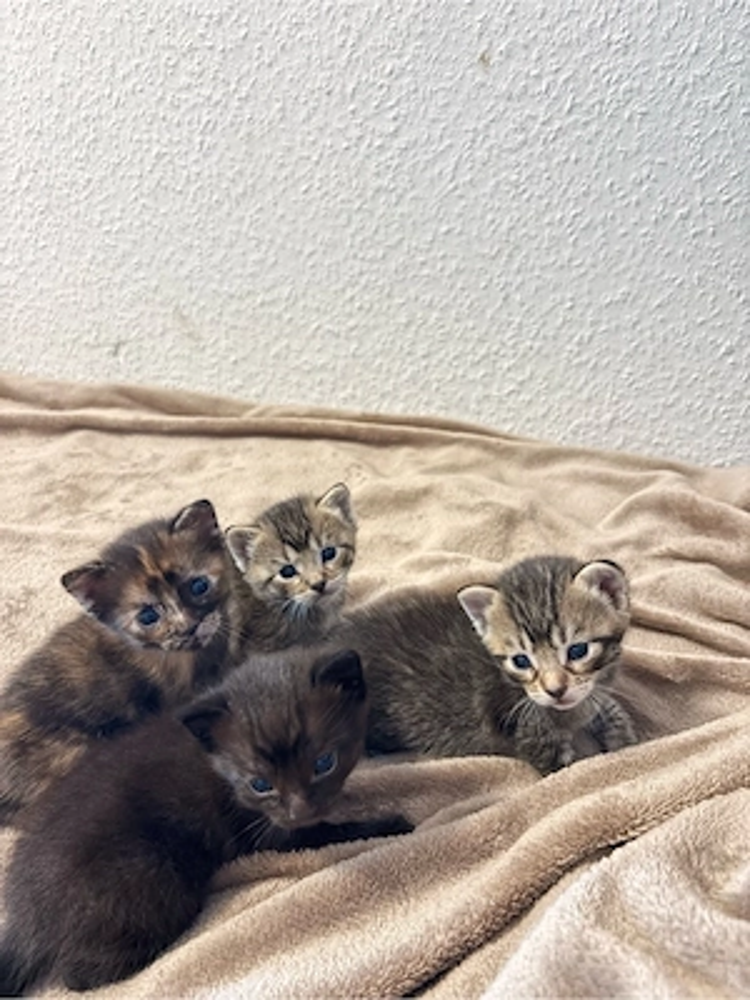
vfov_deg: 67.3
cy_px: 500
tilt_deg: -25.6
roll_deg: +1.3
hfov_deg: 53.1
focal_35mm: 26
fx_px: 751
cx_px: 375
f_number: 1.6
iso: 1000
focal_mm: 5.96
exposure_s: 1/17
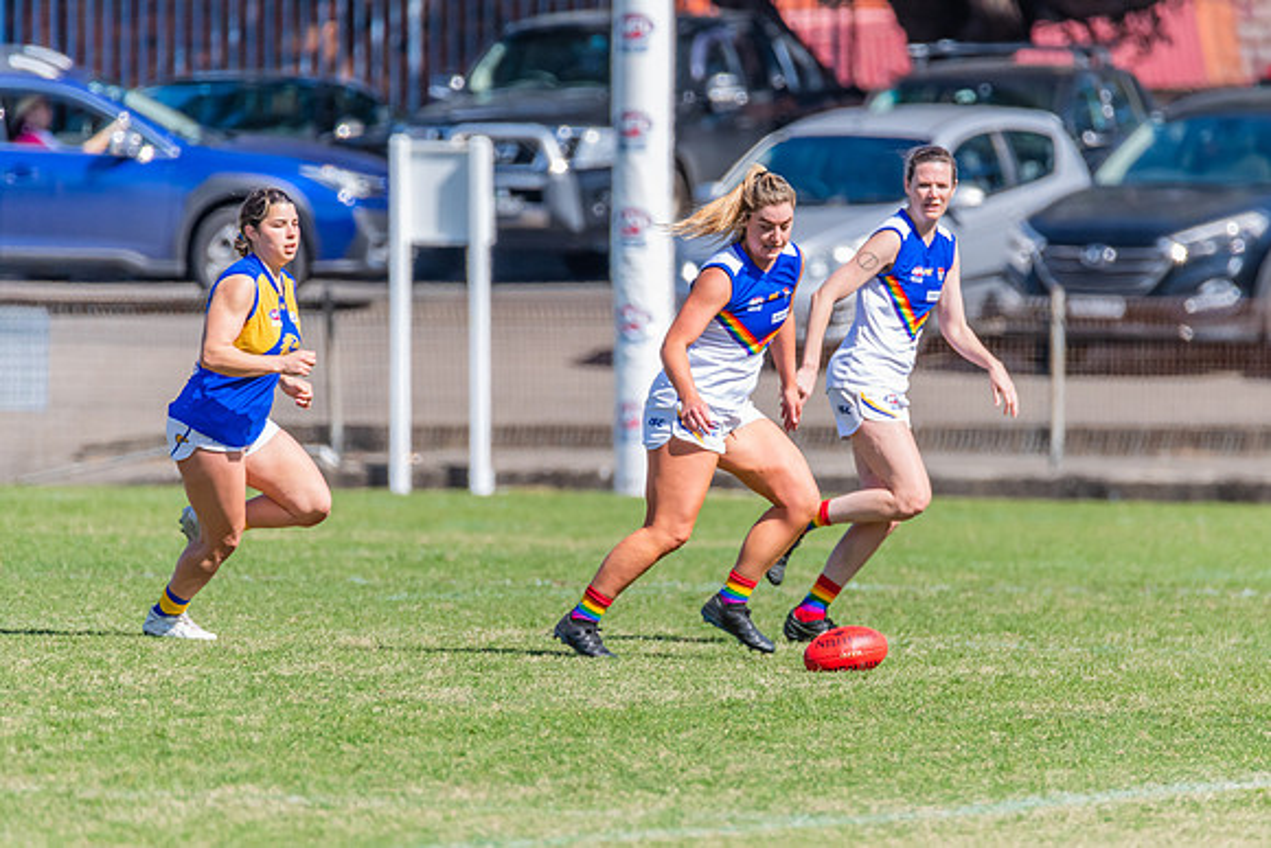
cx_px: 726
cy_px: 456
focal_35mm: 738
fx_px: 26072
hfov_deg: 2.8
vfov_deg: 1.9
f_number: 6.3
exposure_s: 1/1600
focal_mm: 600
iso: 800
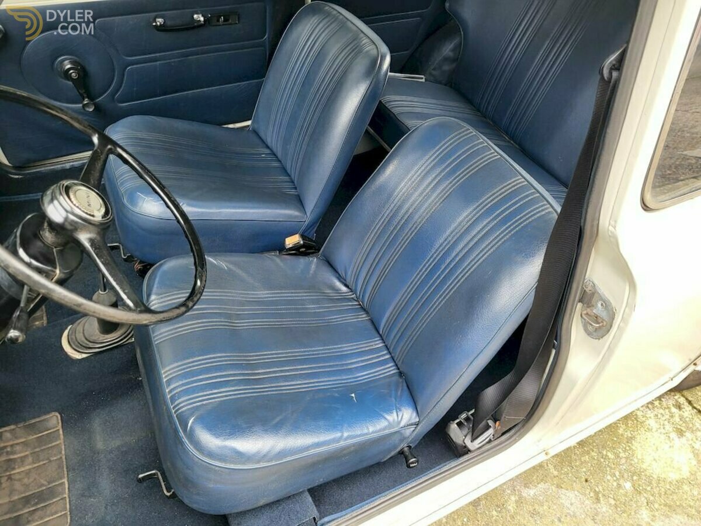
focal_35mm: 26
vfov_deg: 53.1
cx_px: 350
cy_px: 263
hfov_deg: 67.3
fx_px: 527
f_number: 1.8
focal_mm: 5.4
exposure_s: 1/100
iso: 80
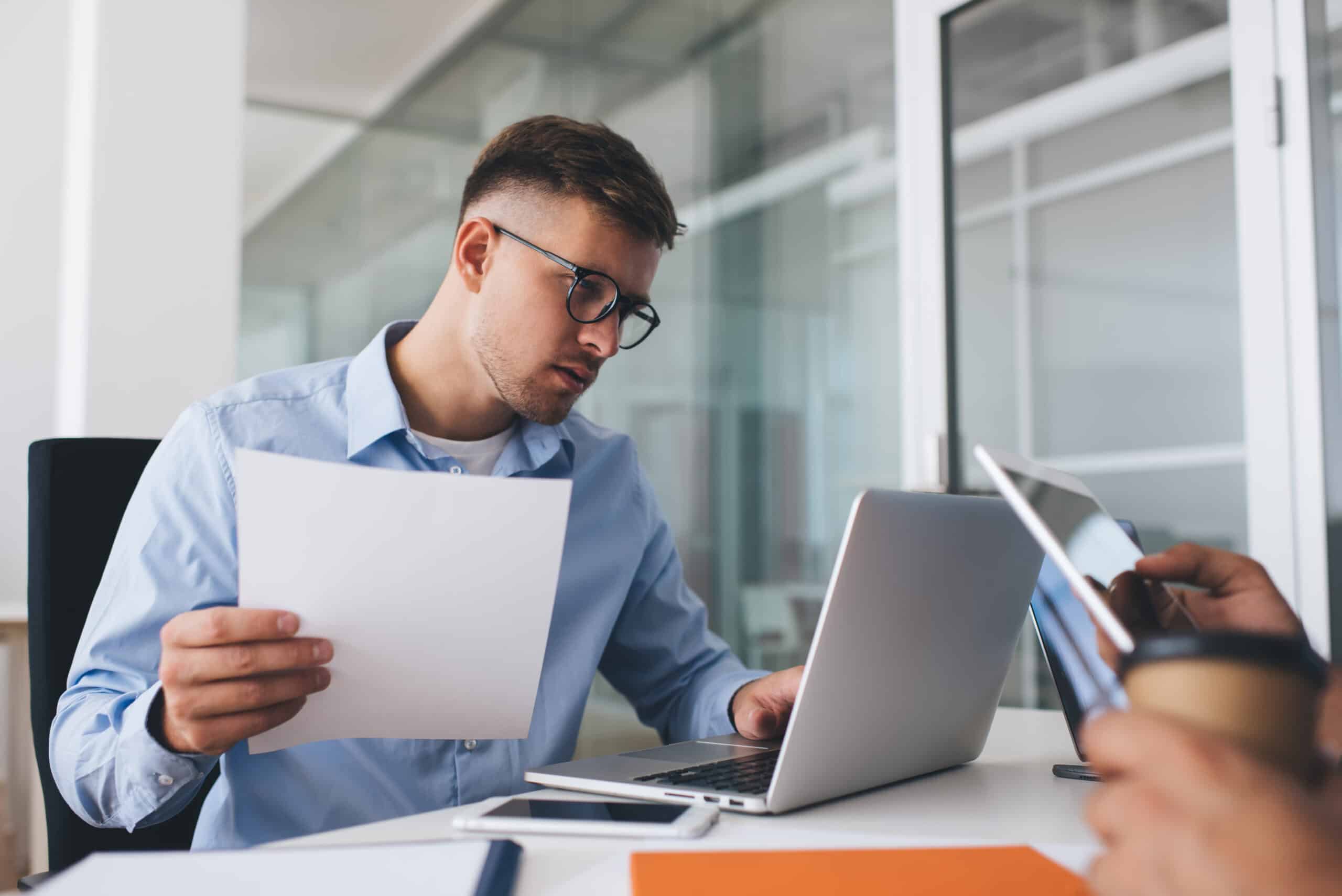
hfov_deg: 54.4
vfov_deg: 37.9
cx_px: 671
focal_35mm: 35
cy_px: 448
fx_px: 1305
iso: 100
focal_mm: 35
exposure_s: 1/320
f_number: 2.5
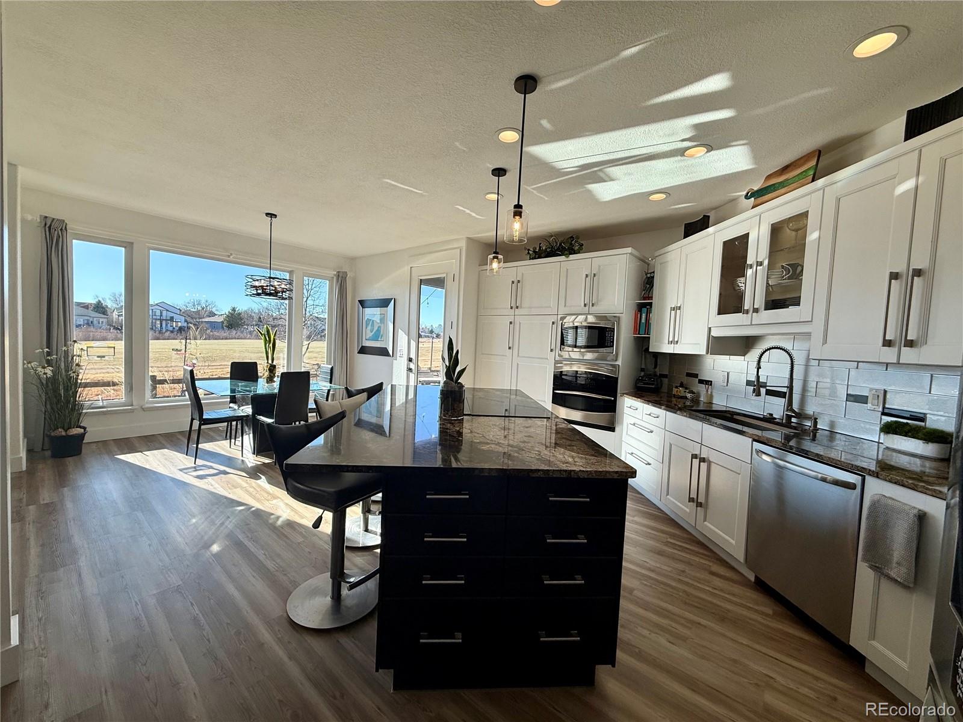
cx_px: 482
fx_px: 389
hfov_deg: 102.1
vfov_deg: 85.7
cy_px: 361
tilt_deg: -1.8
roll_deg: -2.3
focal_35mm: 14
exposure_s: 1/372
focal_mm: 2.22
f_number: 2.2
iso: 64
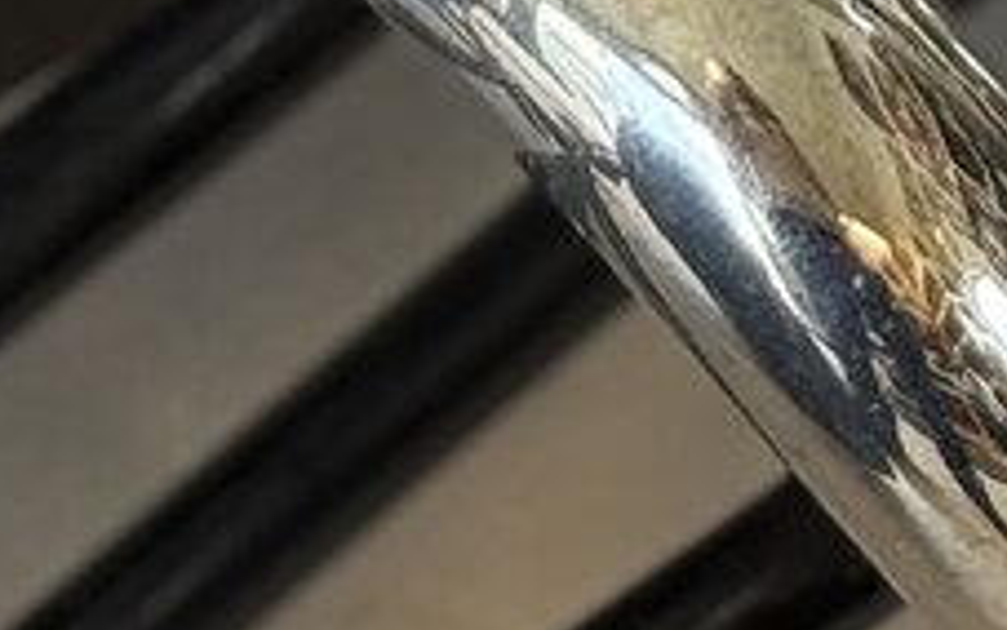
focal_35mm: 345
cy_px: -1597
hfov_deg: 6.1
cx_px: 865
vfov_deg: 3.7
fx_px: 9471
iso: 100
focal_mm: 6.76
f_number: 1.78
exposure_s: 1/100
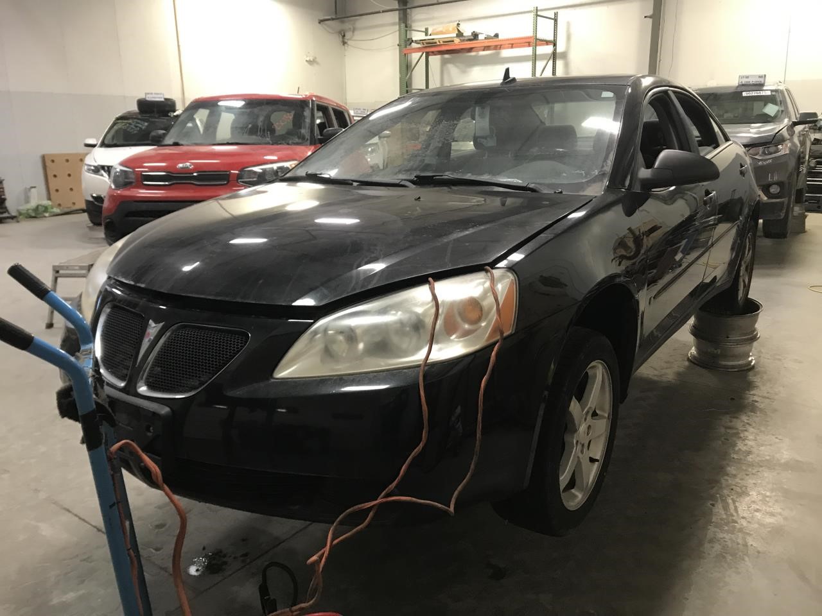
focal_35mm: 28
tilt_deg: -13.8
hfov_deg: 63.4
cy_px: 308
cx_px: 411
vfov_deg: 49.7
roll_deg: +1.4
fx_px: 665
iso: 50
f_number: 1.8
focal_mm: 3.99
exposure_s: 1/15
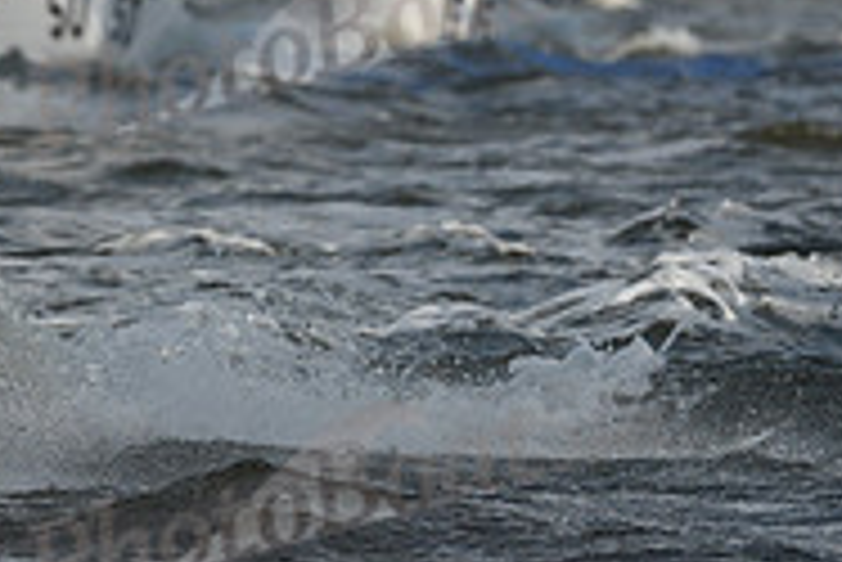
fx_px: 25419
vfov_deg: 1.3
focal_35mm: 1086
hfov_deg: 1.9
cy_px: -133
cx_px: -203
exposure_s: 1/1250
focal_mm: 350
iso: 250
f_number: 7.1
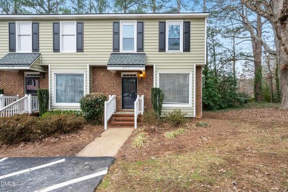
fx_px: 144
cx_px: 144
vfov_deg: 67.3
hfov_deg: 90.0
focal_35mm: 18
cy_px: 96
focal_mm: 18
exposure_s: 1/30
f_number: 7.1
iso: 200
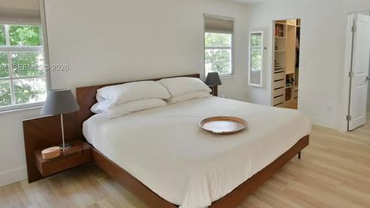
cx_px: 227
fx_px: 216
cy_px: 68
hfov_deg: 80.0
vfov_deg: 50.5
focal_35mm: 22
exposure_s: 1/160
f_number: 7.1
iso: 1600
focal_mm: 10
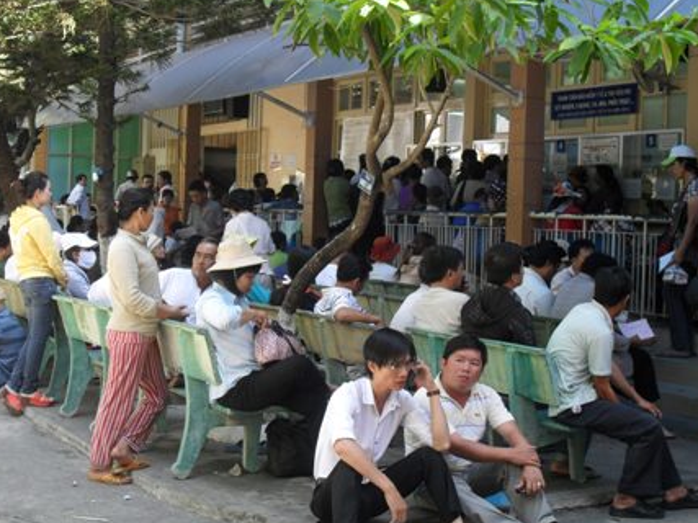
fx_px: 1270
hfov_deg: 30.7
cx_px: 348
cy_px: 253
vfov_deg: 23.3
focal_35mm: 63
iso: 100
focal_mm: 10.5
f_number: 3.7
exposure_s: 1/45
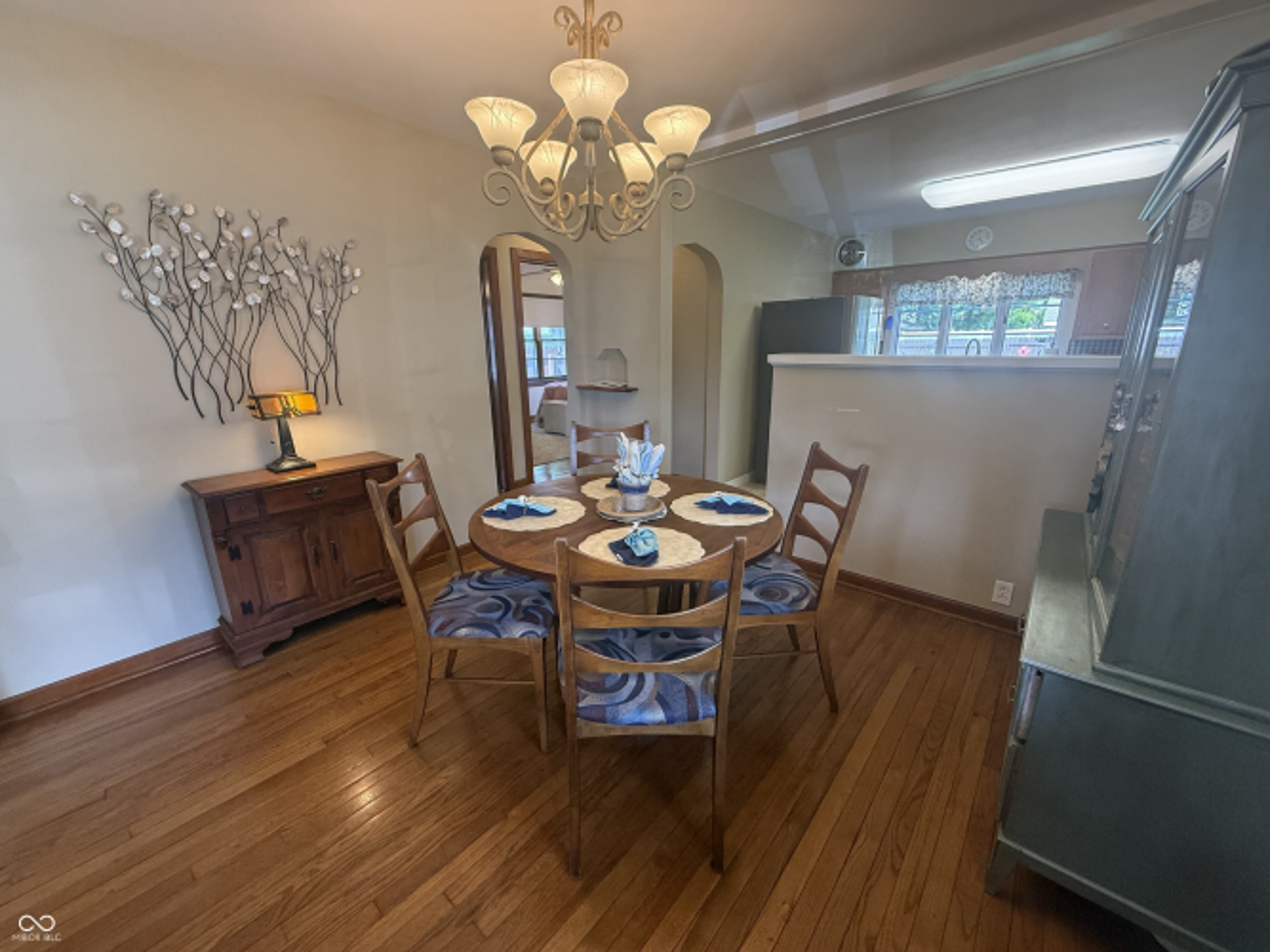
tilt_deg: -14.0
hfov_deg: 102.1
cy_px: 476
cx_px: 635
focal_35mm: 14
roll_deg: +1.2
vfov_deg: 85.7
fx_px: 514
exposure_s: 1/120
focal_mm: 2.22
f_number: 2.2
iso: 320
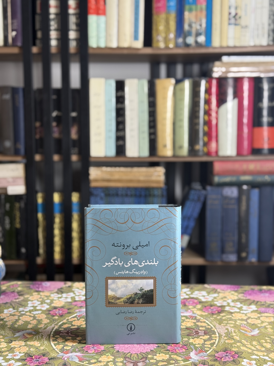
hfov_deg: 30.3
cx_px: 137
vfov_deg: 39.7
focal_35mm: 48
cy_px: 183
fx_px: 507
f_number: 1.78
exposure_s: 1/50
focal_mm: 6.76
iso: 64
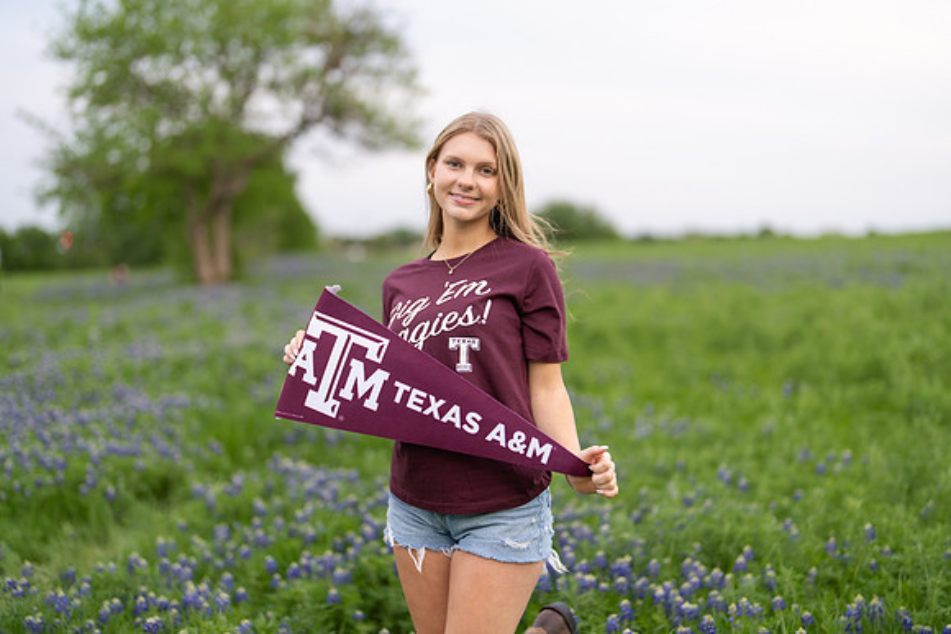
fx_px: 1321
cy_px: 317
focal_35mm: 50
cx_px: 476
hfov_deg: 39.6
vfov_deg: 27.0
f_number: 1.2
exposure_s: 1/1000
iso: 250
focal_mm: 50
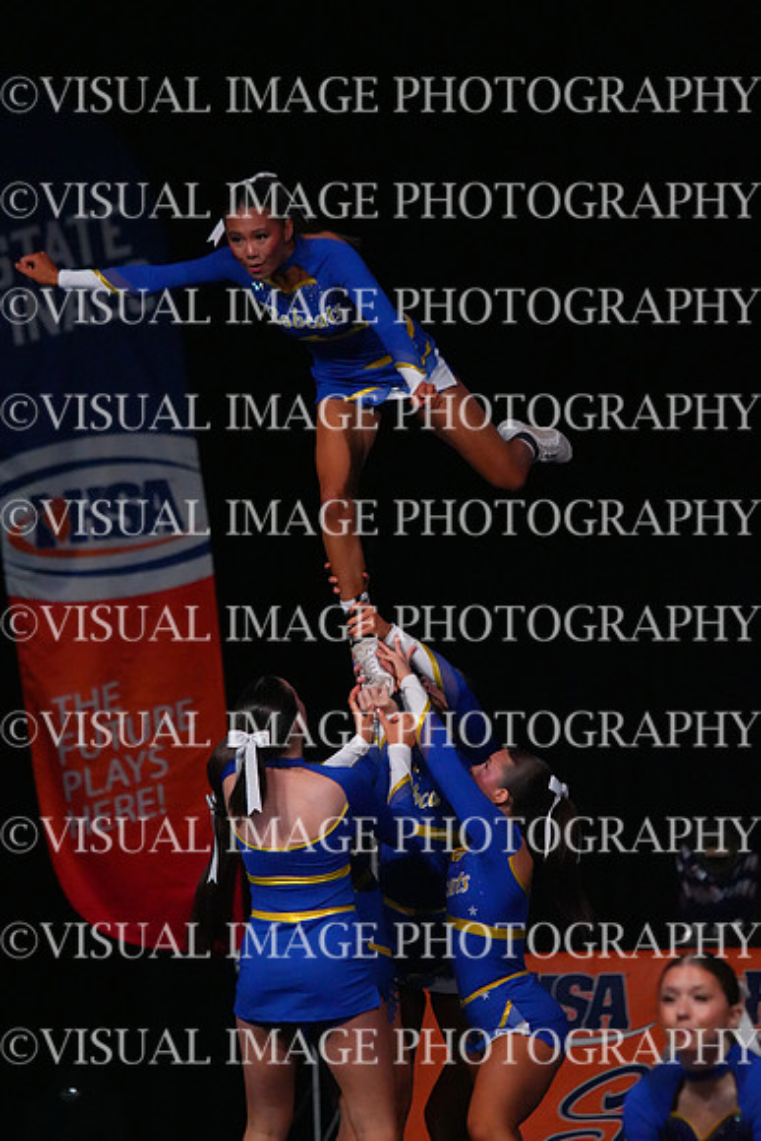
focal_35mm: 300
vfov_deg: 6.9
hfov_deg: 4.6
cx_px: 380
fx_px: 9506
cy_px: 570
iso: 16000
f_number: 5.6
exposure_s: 1/1250
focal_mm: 300
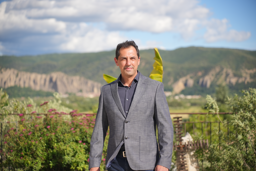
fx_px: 533
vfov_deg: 18.2
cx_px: 128
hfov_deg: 27.0
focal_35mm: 75
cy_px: 86
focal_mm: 75
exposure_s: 1/125
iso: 200
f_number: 2.8
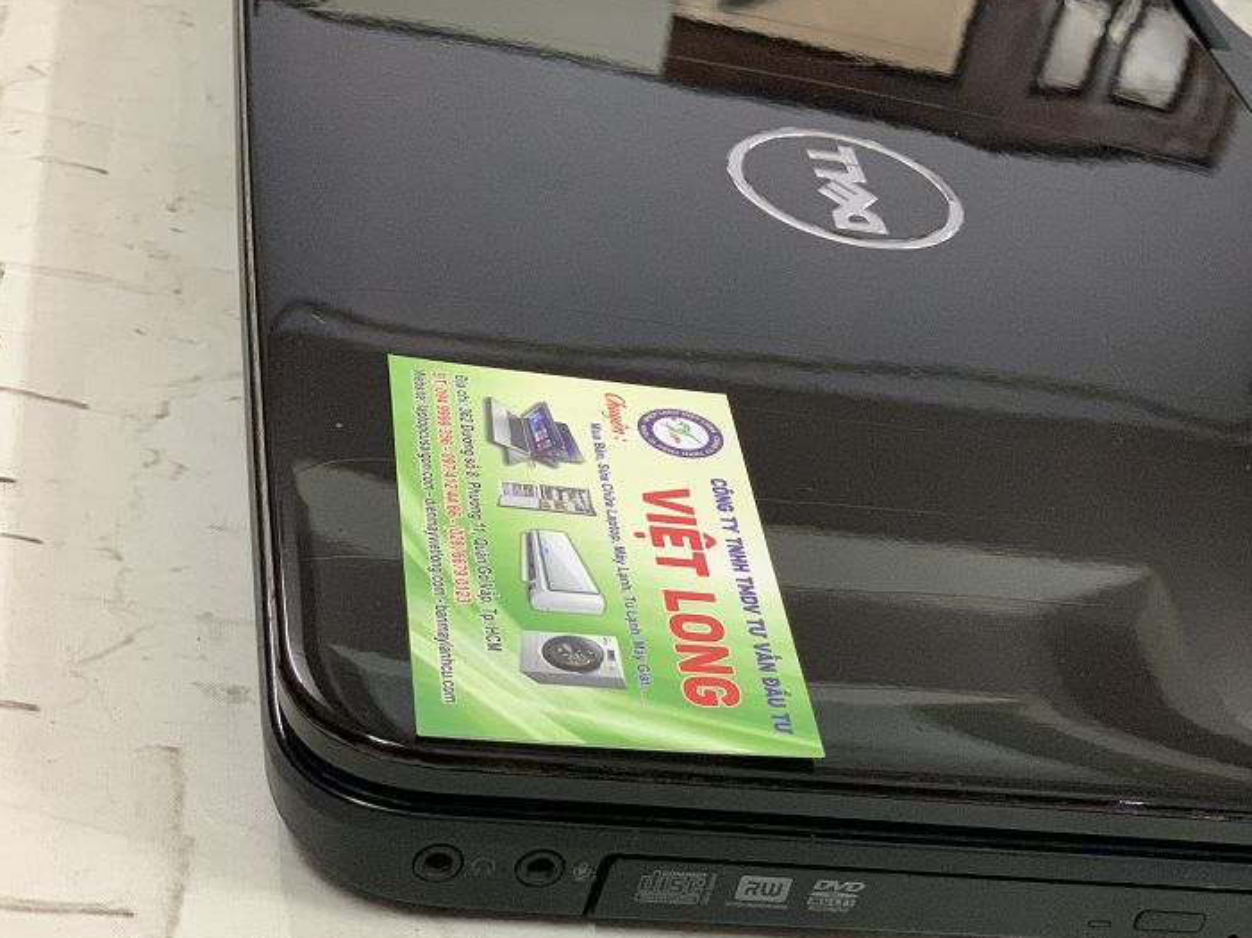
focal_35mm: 76
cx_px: 911
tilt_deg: -28.3
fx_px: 2747
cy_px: 336
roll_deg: -17.4
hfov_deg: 25.4
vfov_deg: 19.3
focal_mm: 6
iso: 250
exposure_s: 1/50
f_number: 2.4
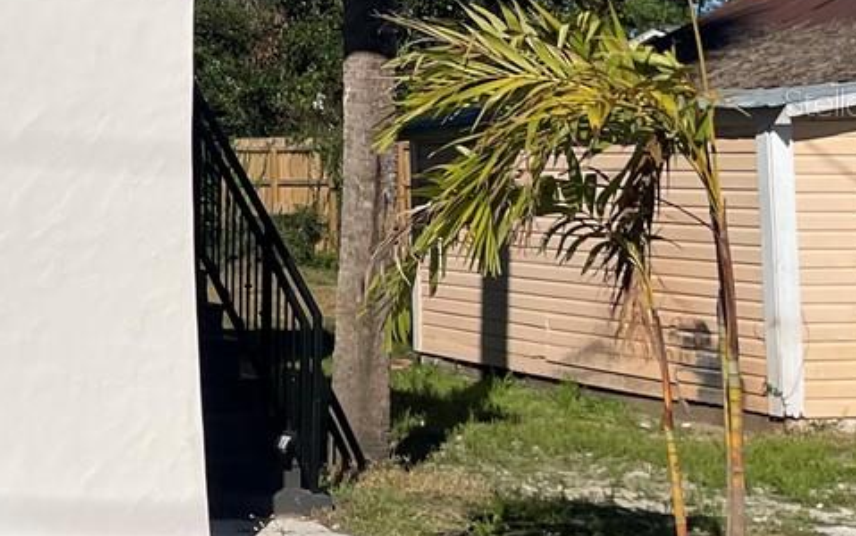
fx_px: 2148
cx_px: -477
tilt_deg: +2.6
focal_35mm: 92
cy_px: 102
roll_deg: +0.2
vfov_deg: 14.1
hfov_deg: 19.3
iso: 32
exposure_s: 1/10753
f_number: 1.6
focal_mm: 4.2
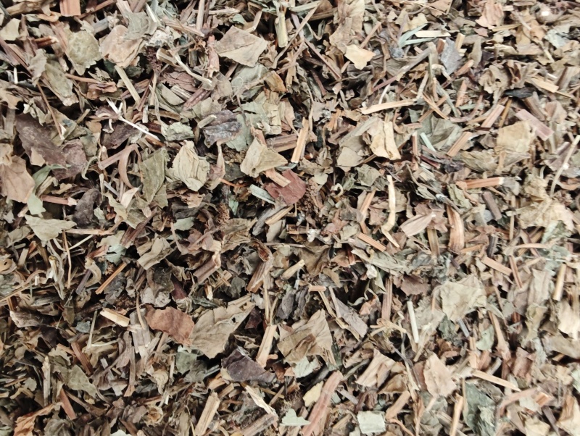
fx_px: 386
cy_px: 218
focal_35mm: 23
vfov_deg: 59.0
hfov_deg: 73.9
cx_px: 290
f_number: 2.2
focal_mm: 2.16
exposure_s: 1/50
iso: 500
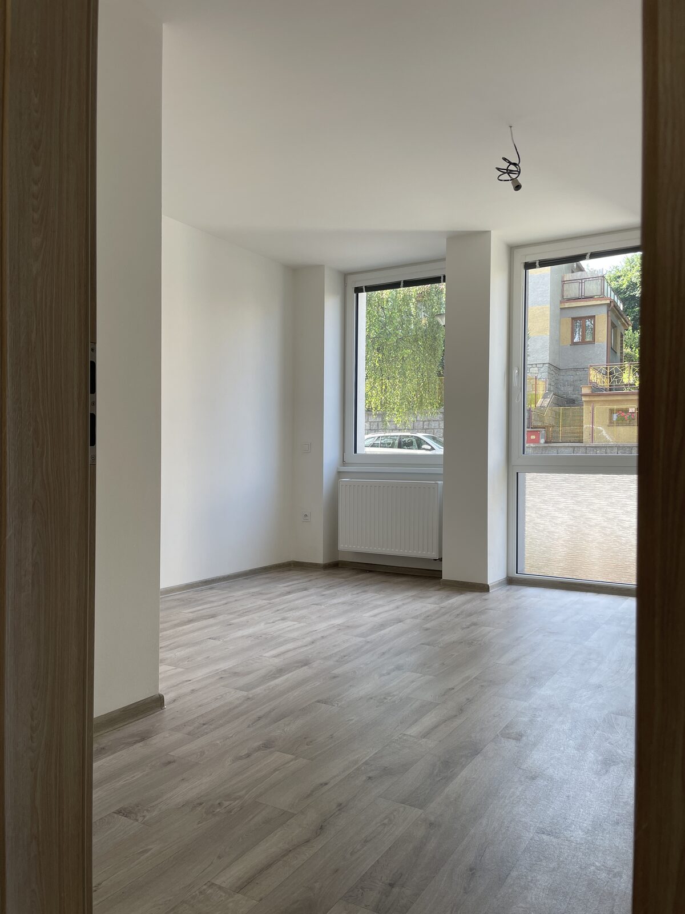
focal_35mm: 26
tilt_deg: -0.7
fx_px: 686
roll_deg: +0.5
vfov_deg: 67.3
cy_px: 457
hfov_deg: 53.1
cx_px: 342
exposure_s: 1/121
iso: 32
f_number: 1.6
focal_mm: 4.2
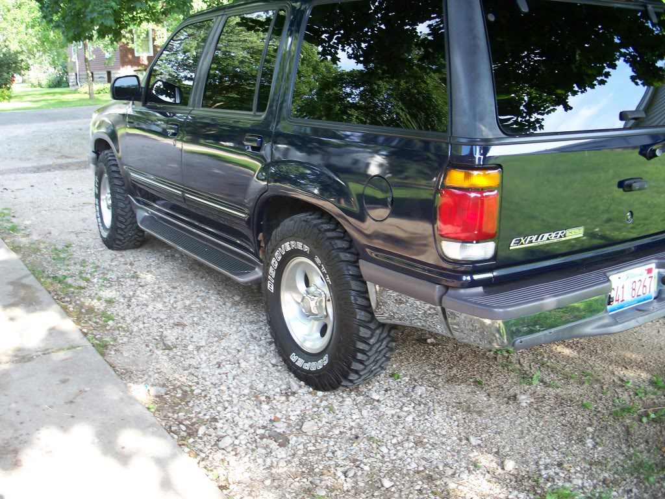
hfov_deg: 50.1
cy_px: 250
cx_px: 332
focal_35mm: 37
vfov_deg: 38.7
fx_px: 711
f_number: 2.8
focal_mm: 7.8
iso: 64
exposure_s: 1/60
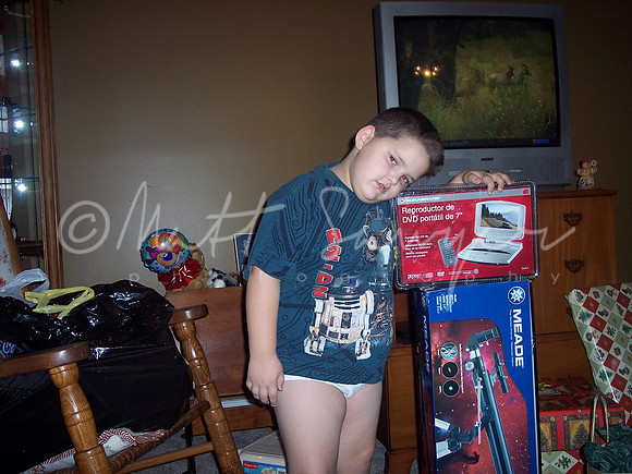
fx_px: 712
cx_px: 316
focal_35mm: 39
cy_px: 237
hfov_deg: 47.9
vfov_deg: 36.8
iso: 100
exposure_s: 1/60
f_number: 2.8
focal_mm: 8
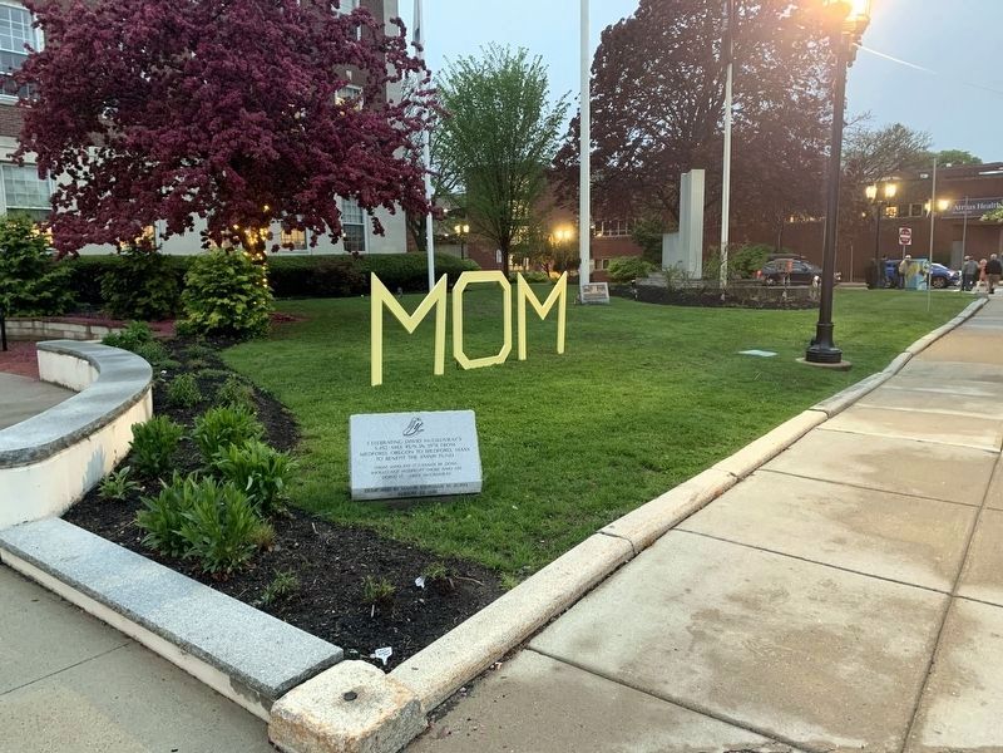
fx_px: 753
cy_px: 376
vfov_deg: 53.1
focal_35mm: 26
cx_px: 502
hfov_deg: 67.3
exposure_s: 1/51
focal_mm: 4.25
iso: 400
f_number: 1.8
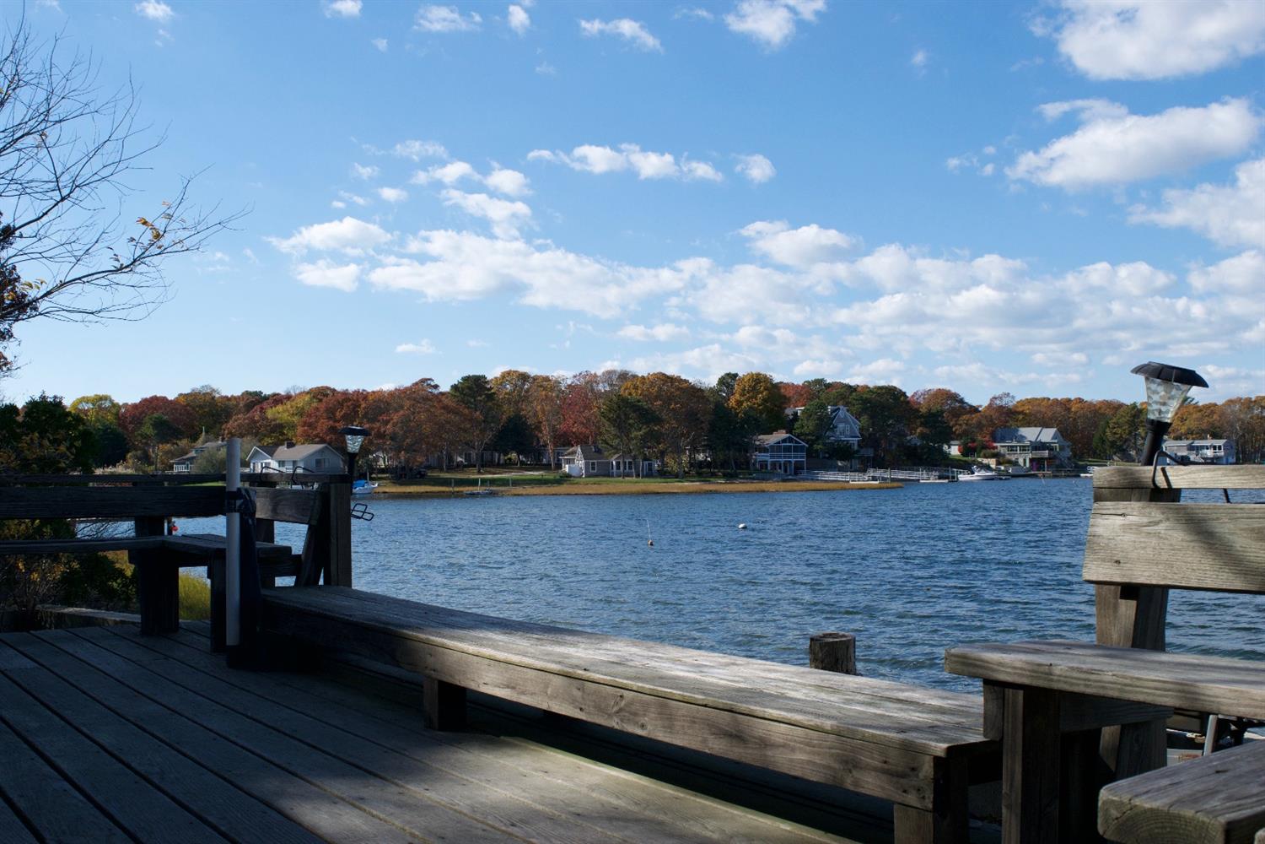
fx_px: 1318
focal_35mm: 38
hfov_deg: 51.3
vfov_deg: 35.5
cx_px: 632
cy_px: 422
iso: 320
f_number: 11
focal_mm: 25
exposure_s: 1/500
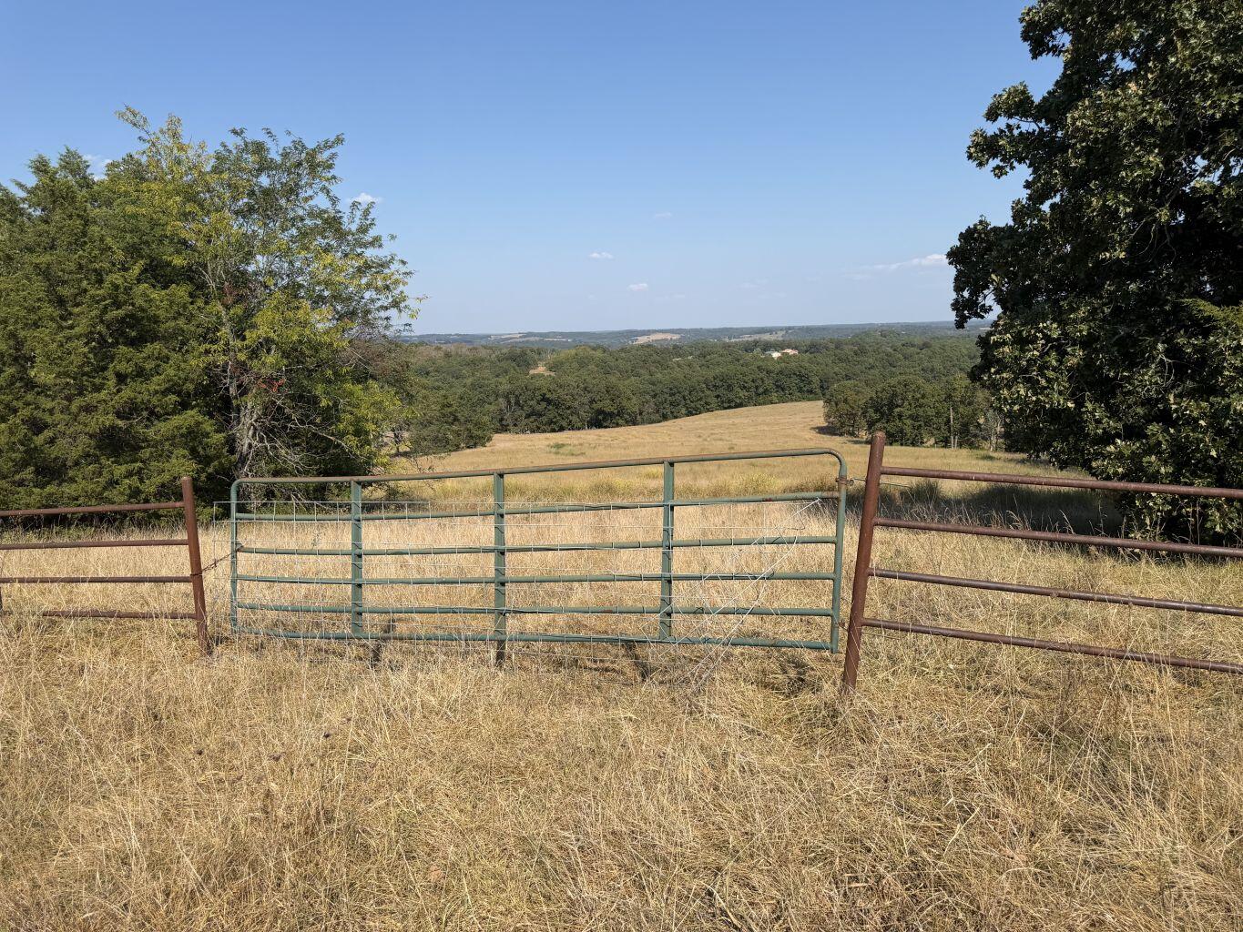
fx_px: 862
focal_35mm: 24
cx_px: 622
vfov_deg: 56.8
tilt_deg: -8.3
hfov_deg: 71.6
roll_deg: +3.1
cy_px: 466
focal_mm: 6.76
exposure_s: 1/5319
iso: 80
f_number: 1.78
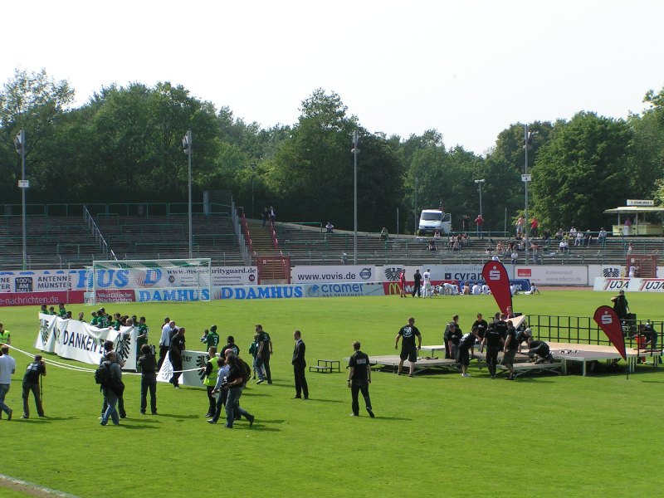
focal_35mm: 99
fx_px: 1899
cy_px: 249
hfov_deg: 19.8
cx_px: 332
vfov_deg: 14.9
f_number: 6.3
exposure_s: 1/400
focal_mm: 15.2
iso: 50
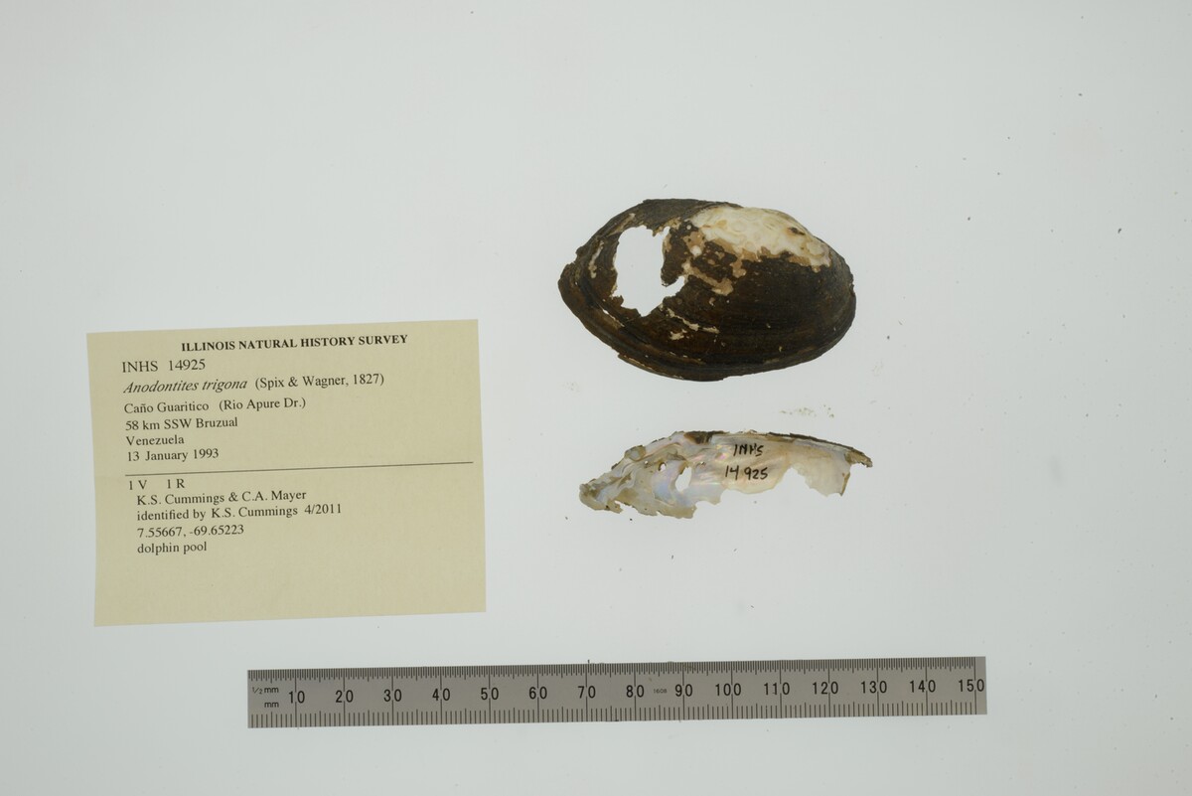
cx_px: 596
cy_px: 398
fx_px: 1987
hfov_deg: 33.4
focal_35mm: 60
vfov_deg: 22.6
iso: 100
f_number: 32
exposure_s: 1/13
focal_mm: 60
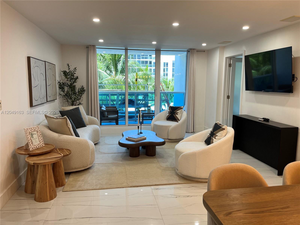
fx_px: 225
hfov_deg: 67.3
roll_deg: -1.2
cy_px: 112
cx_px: 150
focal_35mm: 26
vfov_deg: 53.1
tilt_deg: -7.0
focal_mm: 5.1
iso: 80
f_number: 1.6
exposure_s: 1/120
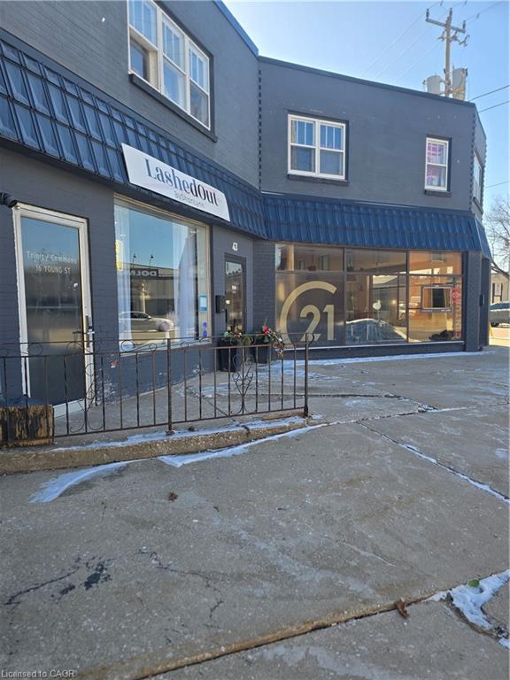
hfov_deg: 58.9
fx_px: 452
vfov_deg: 73.9
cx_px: 255
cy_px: 340
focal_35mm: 23
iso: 12
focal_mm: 6.3
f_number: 1.7
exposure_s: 1/362
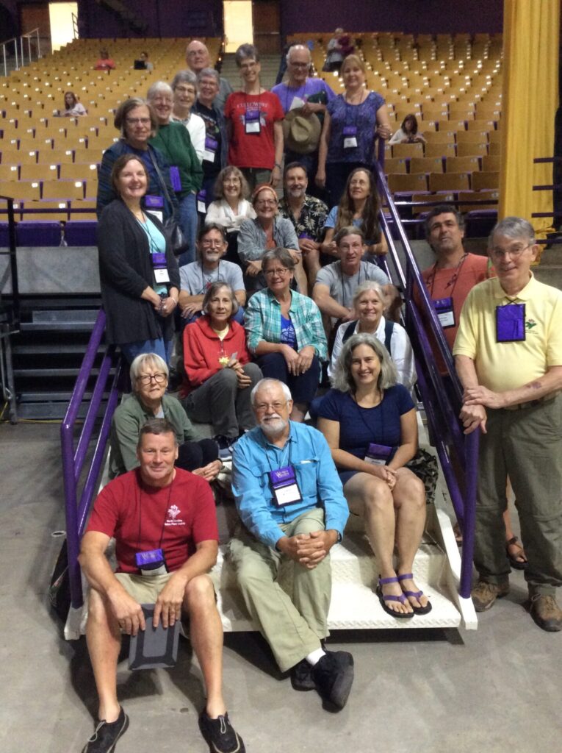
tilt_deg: -9.6
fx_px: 694
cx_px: 281
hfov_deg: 44.1
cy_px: 376
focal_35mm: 32
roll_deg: +0.2
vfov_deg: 56.9
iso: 250
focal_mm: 3.3
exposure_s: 1/24
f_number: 2.4
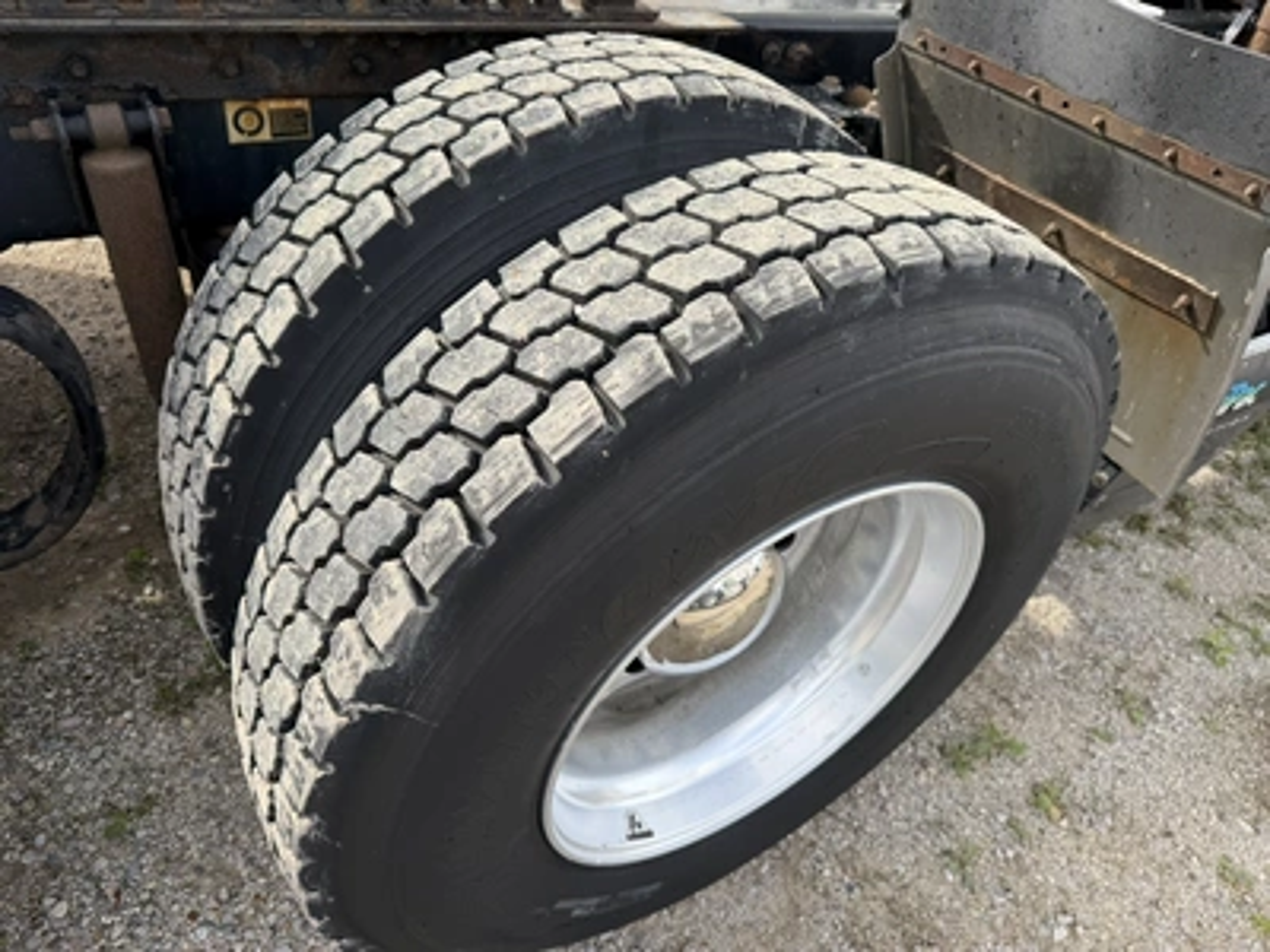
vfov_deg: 56.8
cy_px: 476
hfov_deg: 71.6
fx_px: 881
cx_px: 635
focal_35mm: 24
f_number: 1.78
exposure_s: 1/1018
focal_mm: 6.76
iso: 80
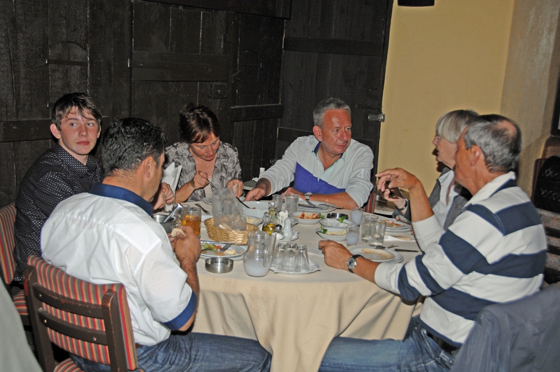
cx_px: 280
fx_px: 722
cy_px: 186
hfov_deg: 42.4
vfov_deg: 28.9
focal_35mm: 46
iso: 200
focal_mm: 31
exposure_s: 1/60
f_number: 4.8
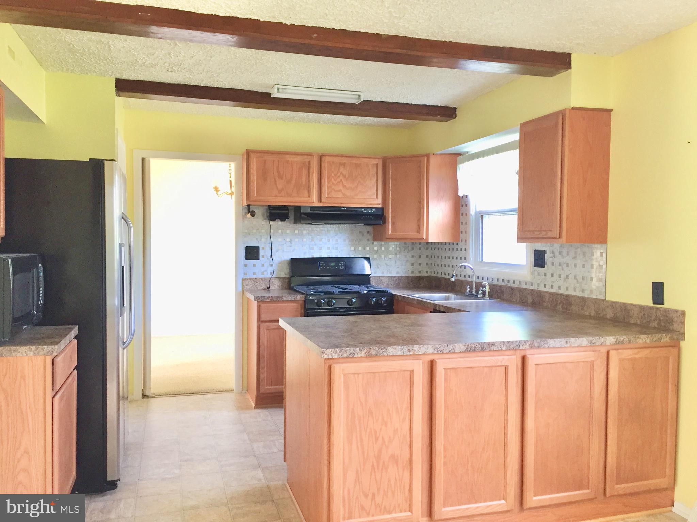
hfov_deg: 61.7
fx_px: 584
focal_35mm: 29
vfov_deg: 48.2
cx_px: 348
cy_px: 261
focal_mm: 4.15
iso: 125
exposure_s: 1/30
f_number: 2.2
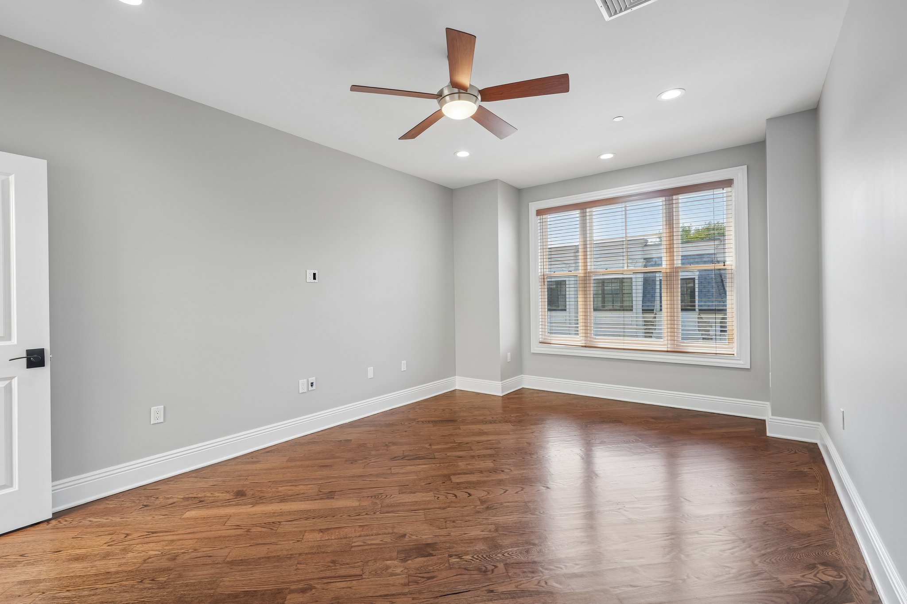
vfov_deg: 72.0
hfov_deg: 95.0
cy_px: 302
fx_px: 416
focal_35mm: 16
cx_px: 454
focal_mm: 16.5
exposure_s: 1/30
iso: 250
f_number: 9
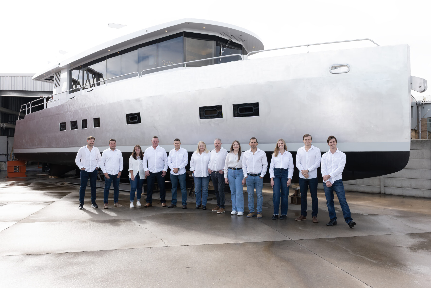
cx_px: 216
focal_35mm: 29
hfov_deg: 63.7
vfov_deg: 45.0
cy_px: 144
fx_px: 347
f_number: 11
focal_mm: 29
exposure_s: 1/160
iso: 400
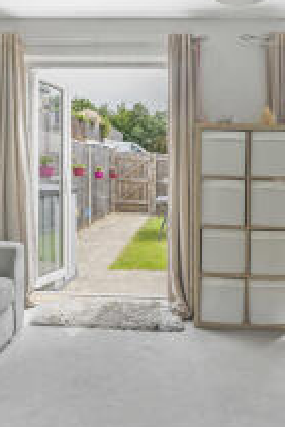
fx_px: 427
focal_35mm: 36
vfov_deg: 52.8
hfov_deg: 36.9
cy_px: 177
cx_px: 135
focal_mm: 16
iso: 200
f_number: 8
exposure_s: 1/15
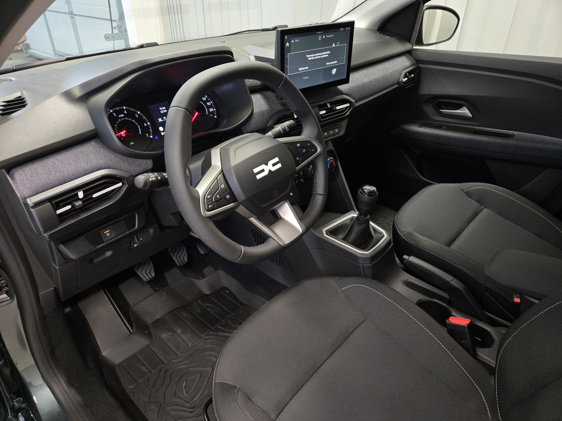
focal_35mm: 23
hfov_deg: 73.9
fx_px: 373
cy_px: 210
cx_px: 281
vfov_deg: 58.9
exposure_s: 1/90.1
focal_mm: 5.4
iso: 500
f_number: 1.8
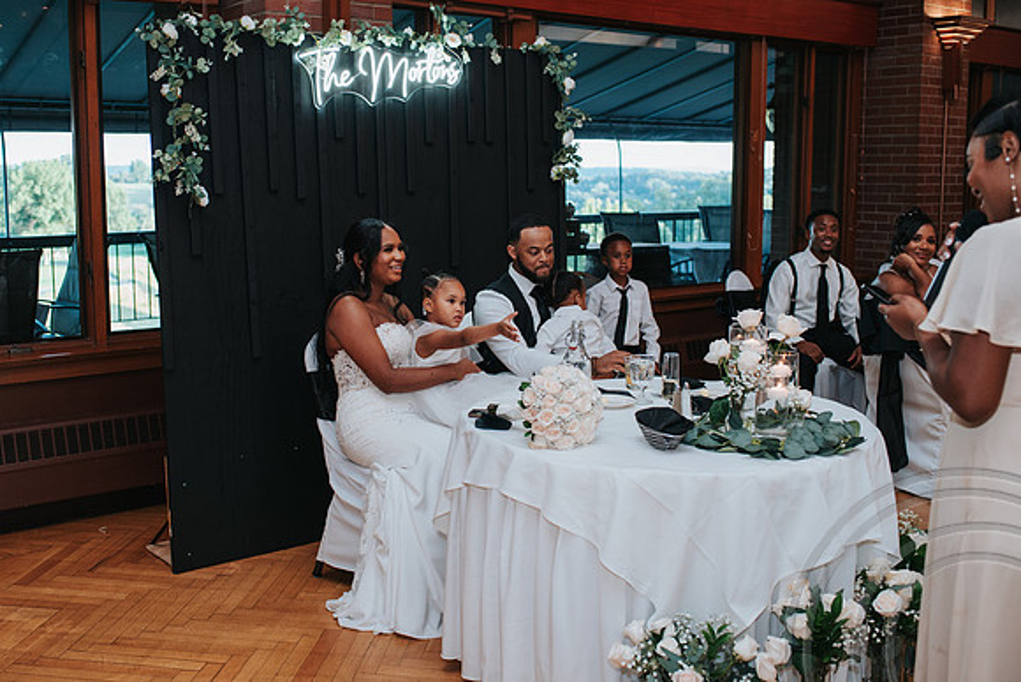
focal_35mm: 39
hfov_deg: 49.3
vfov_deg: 34.0
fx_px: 1112
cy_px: 307
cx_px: 460
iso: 1000
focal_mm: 35
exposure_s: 1/200
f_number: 3.2
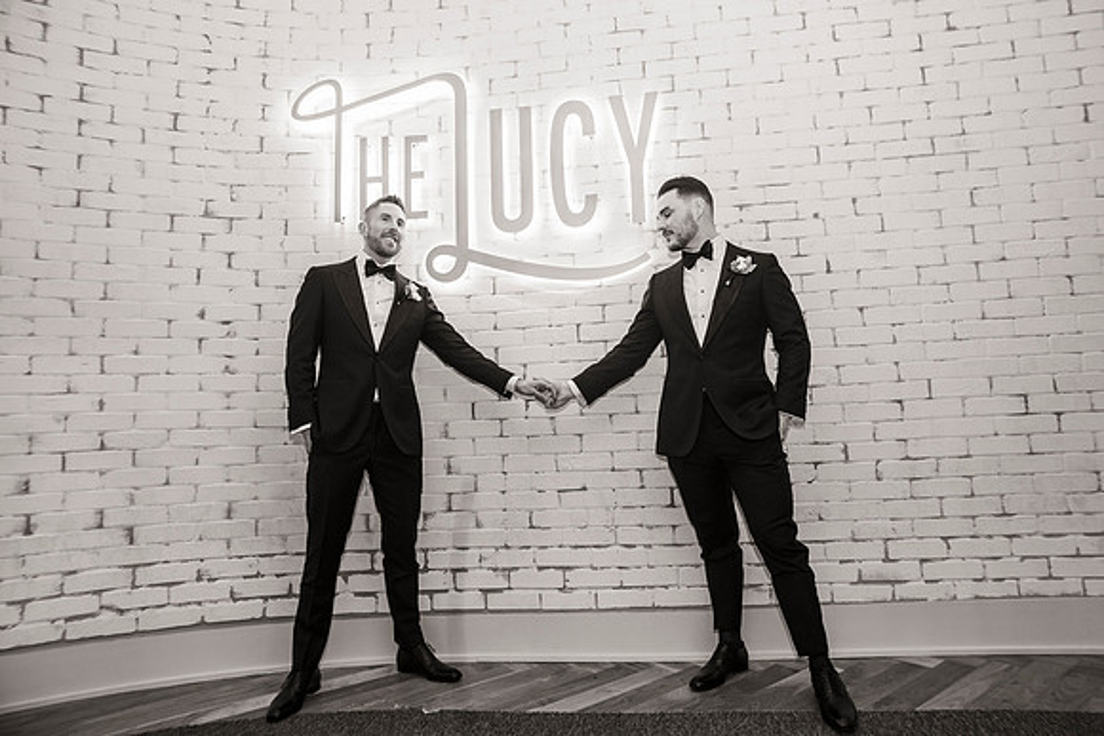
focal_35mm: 21
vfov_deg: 59.9
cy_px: 353
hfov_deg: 81.6
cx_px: 575
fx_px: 639
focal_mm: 20
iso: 800
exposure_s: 1/160
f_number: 4.5
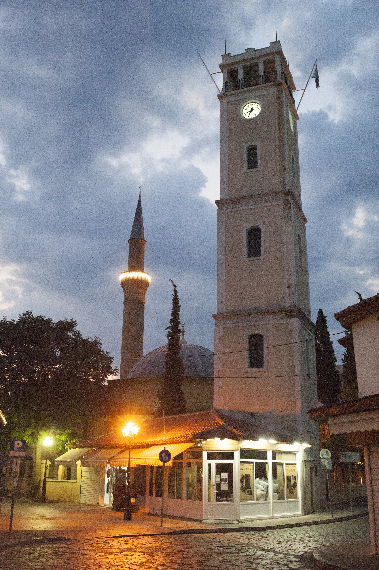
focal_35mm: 35
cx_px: 190
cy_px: 285
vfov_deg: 54.5
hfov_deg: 37.8
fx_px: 553
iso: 3200
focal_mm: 35
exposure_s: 1/50
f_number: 5.6
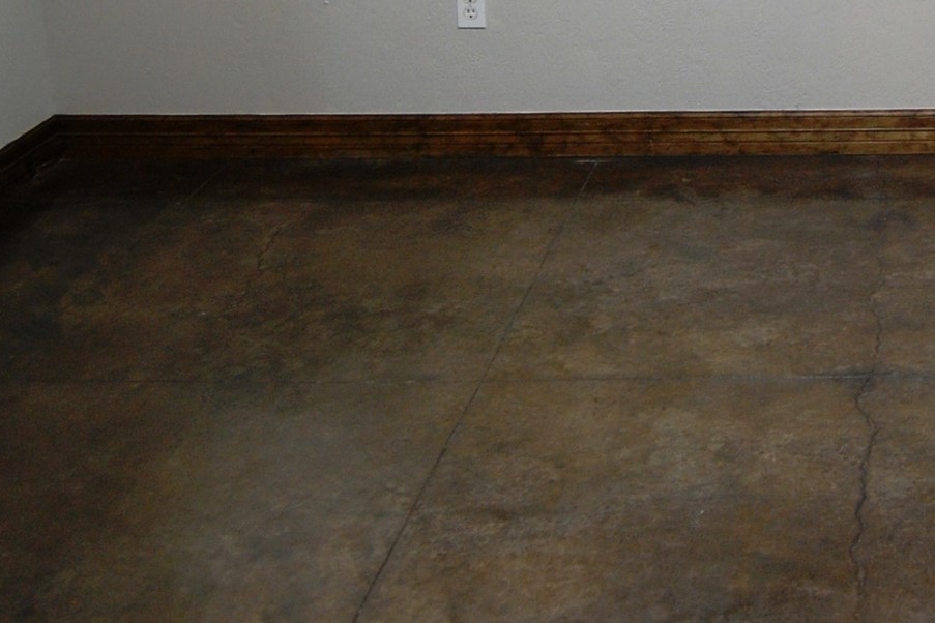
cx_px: 936
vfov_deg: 19.9
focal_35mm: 65
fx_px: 1688
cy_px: -82
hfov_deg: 29.0
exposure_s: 1/25
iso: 800
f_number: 3.5
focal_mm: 18
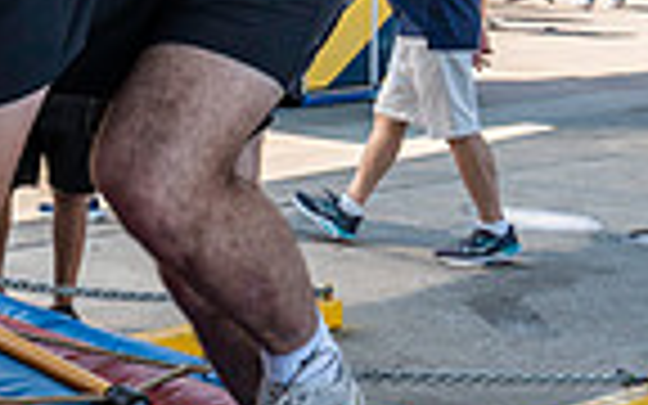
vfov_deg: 12.2
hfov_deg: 18.2
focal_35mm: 107
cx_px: -189
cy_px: 79
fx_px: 1890
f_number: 5.6
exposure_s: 1/200
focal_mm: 26
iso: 160
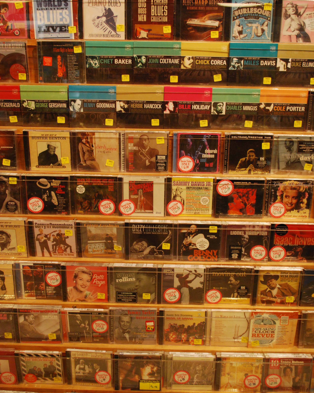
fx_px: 476
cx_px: 157
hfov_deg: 36.5
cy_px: 191
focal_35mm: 41
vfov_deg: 44.8
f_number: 4.2
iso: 1100
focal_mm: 24
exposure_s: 1/30
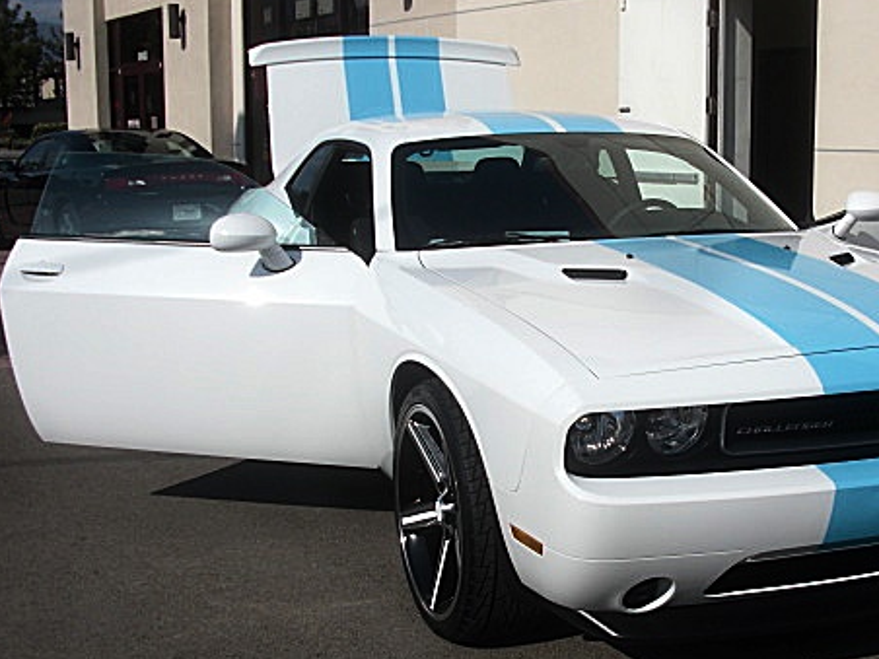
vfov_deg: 28.5
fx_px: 1295
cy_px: 356
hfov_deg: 37.2
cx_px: 568
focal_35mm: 51
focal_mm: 6.3
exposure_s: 1/250
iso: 50
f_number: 7.9
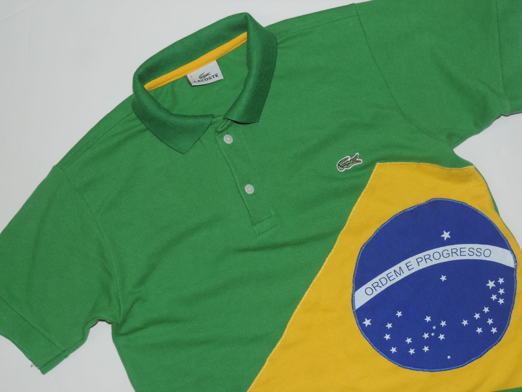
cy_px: 196
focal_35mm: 50
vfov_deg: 29.1
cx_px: 261
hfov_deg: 38.2
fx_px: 754
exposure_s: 1/30
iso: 200
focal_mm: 8.9
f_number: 3.6
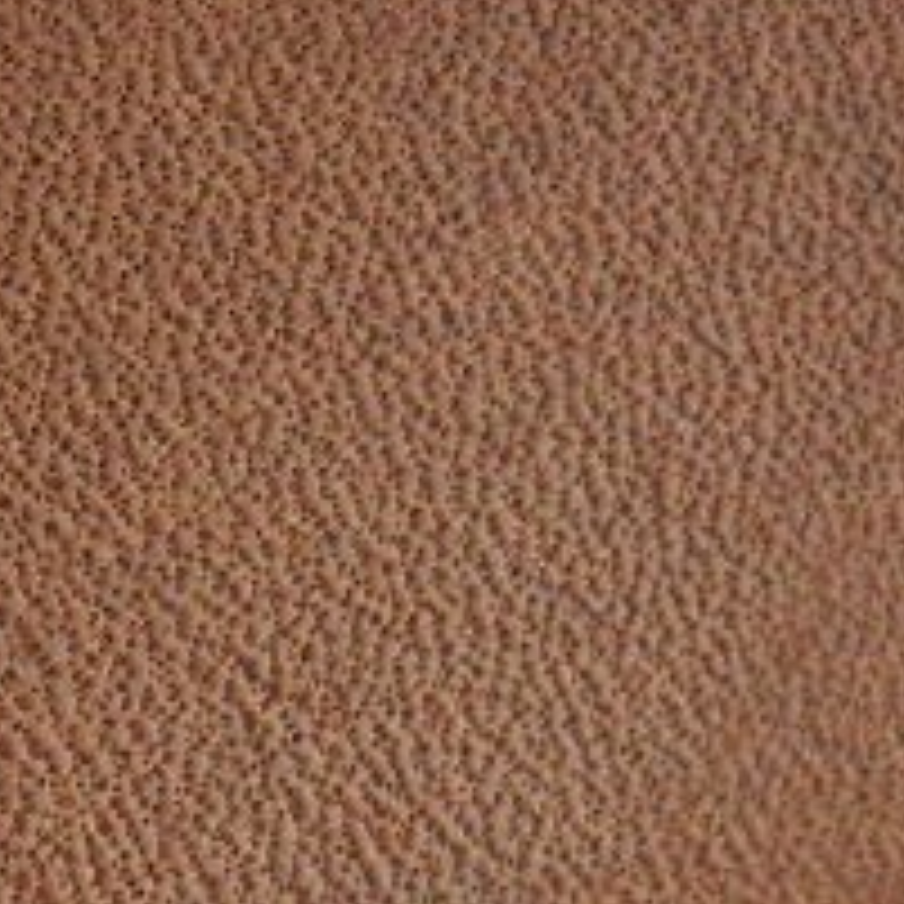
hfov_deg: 7.2
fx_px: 6914
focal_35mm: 234
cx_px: -859
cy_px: 1592
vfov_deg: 7.3
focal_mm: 9.3
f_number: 3.9
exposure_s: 1/15.8
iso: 400
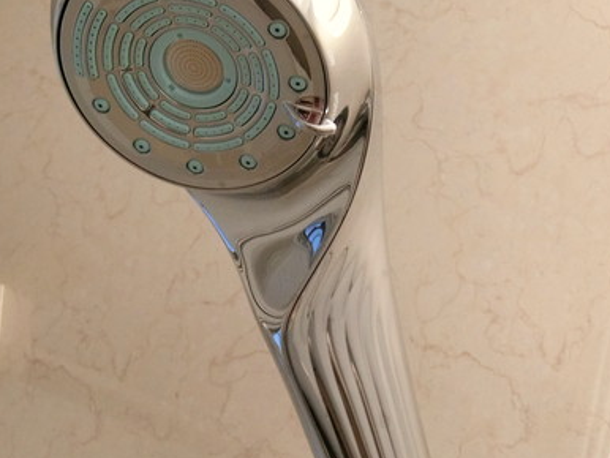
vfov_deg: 25.6
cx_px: 278
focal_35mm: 57
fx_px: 1005
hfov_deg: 33.7
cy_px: 163
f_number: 3.9
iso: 400
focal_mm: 9.1
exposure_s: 1/30
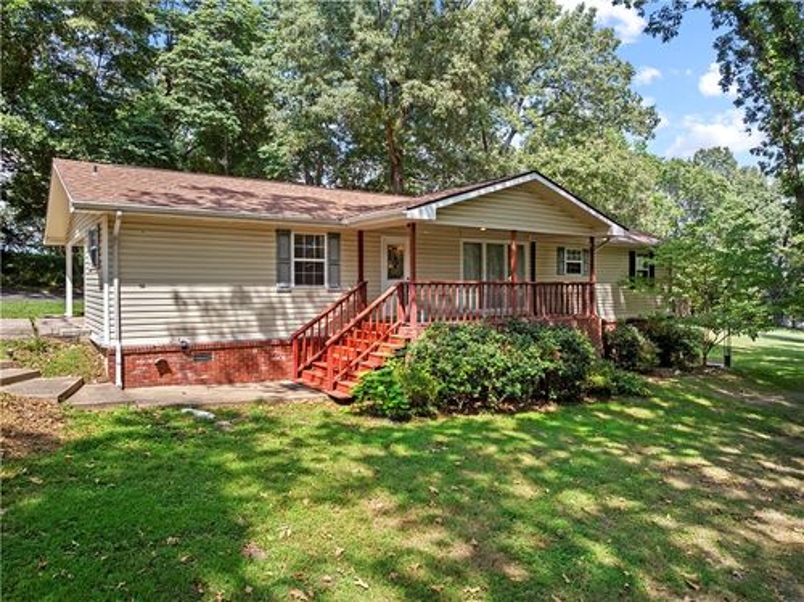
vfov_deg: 56.7
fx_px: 557
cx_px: 402
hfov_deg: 71.6
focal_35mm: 24
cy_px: 301
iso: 190
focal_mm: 12.29
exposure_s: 1/1000
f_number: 2.8
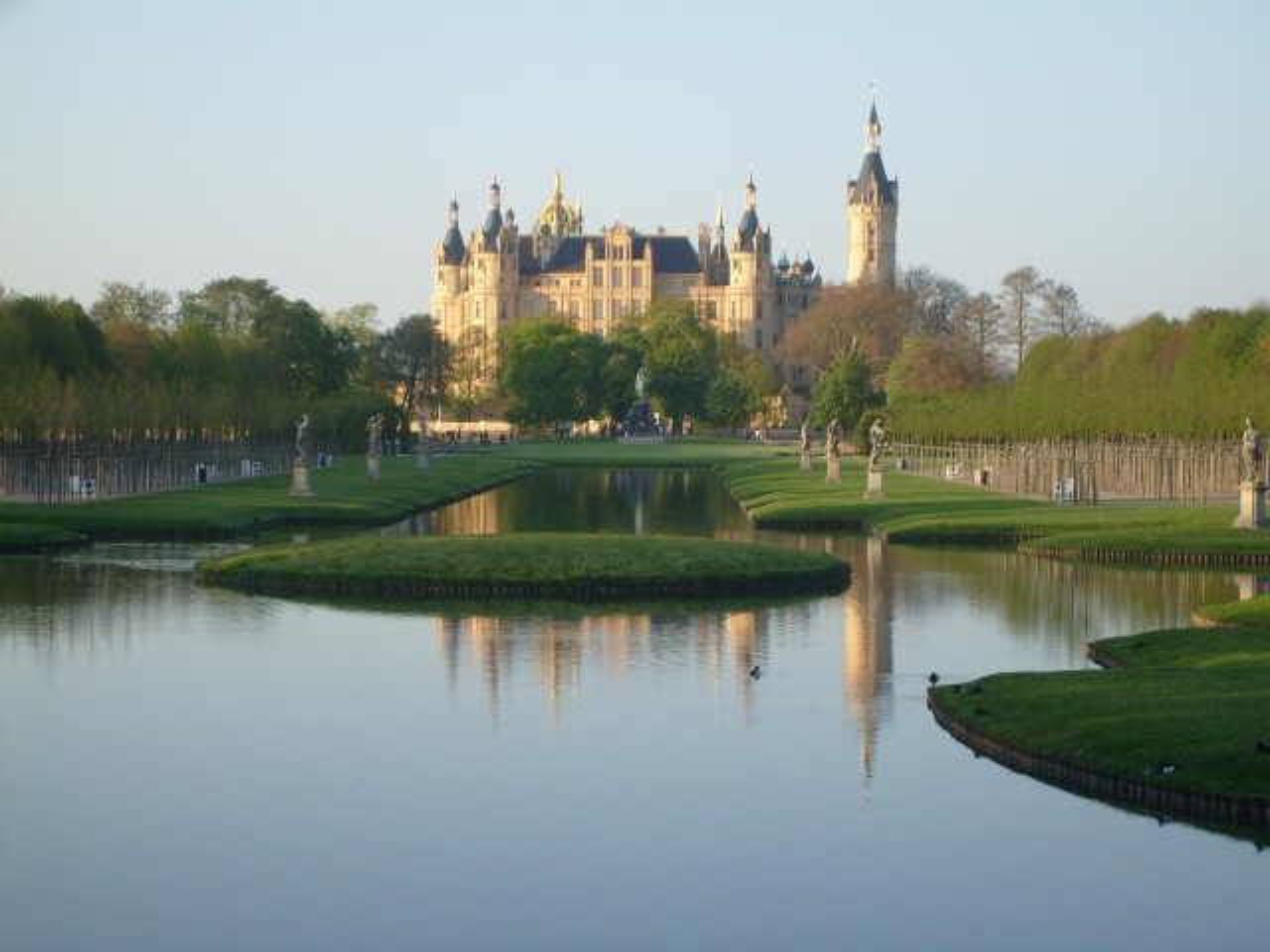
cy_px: 476
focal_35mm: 92
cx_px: 635
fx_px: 3375
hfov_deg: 21.3
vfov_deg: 16.1
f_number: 4.6
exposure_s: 1/250
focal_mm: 15.5
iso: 80
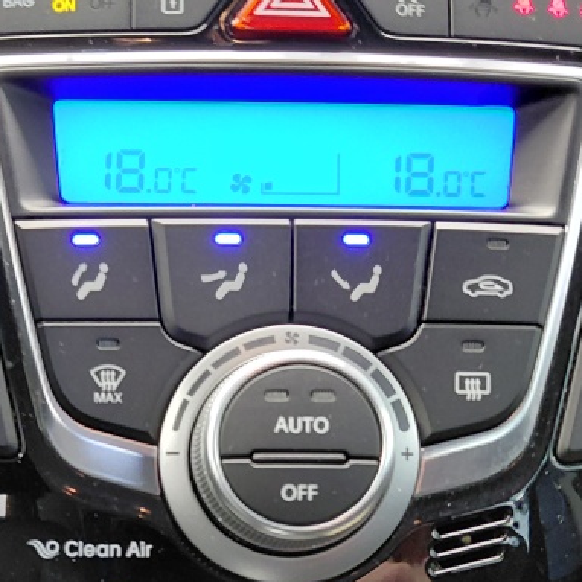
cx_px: 154
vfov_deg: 27.5
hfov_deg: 28.7
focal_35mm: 59
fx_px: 1122
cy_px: 571
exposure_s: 1/25
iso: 400
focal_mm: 4.69
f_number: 1.8
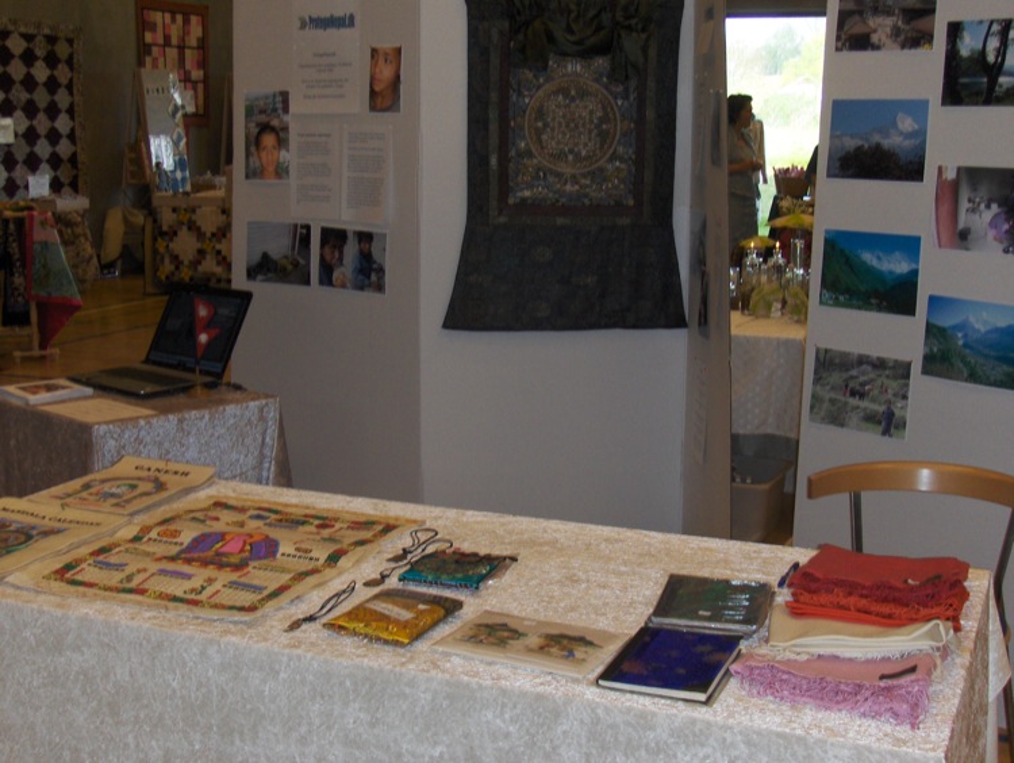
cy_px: 382
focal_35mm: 52
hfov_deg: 36.8
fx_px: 1525
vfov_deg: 28.1
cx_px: 507
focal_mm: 8.3
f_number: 3.7
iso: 105
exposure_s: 1/60
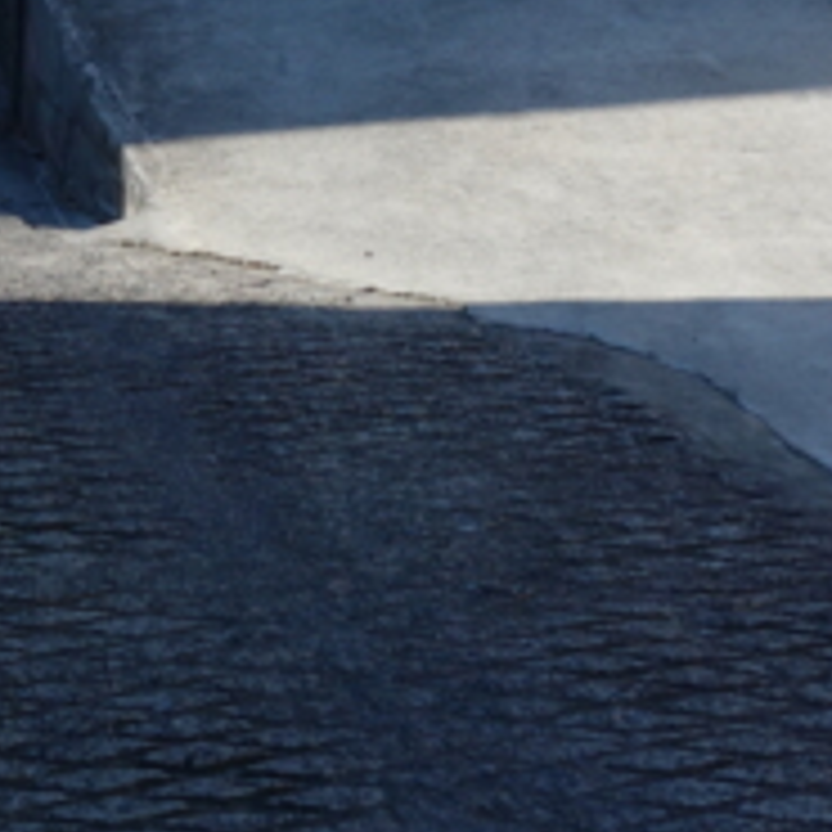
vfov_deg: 15.9
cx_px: -153
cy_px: -313
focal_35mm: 103
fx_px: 2801
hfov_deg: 16.2
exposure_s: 1/400
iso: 125
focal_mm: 10.4
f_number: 5.6
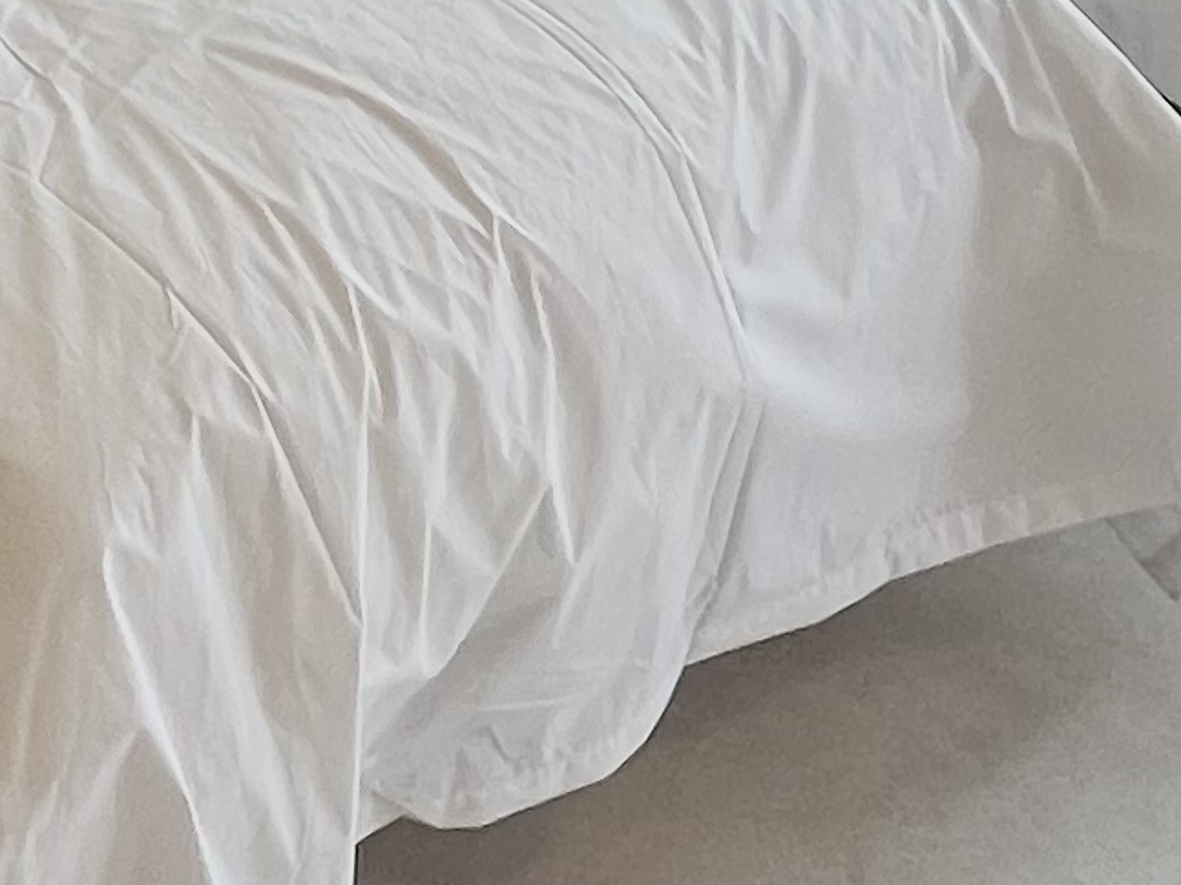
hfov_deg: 18.8
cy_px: -854
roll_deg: -3.7
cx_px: -925
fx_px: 2763
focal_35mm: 81
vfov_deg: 15.0
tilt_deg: -17.6
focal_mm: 1.57
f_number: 1.8
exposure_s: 1/99
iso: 50
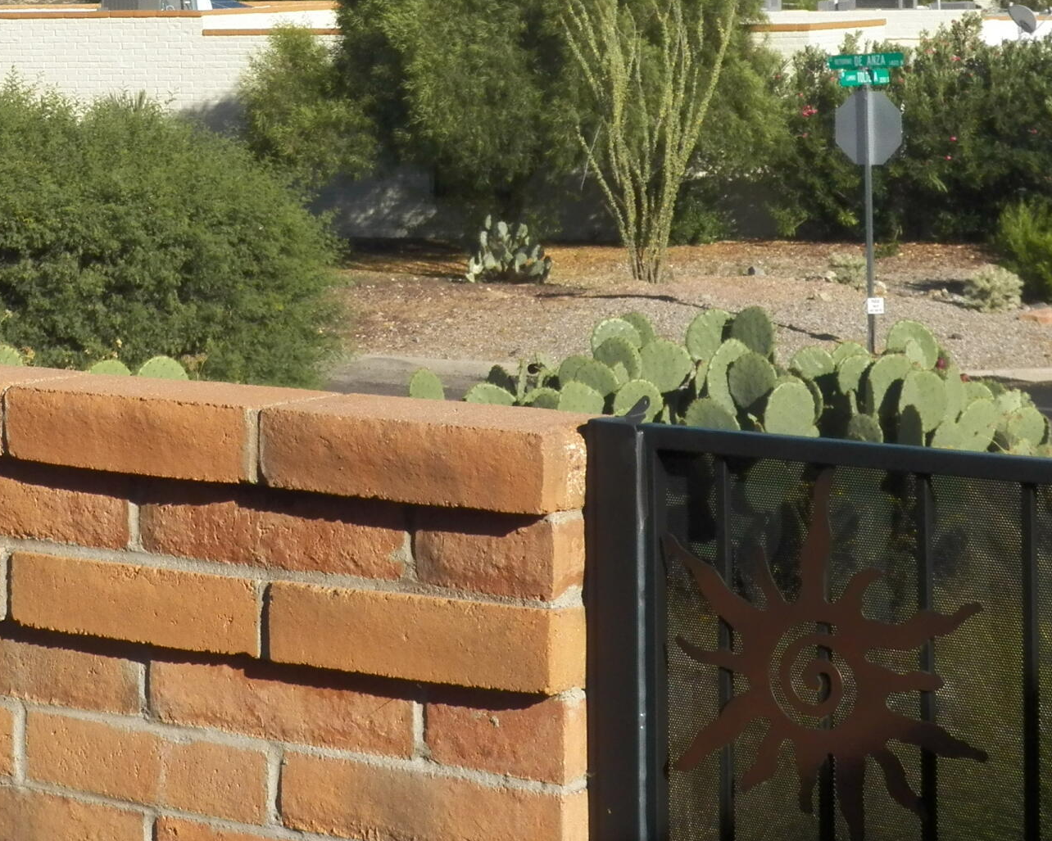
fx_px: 3549
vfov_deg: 13.3
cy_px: -78
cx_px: 26
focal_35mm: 114
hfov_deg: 16.5
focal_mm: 8.9
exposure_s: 1/1600
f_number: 4
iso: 125
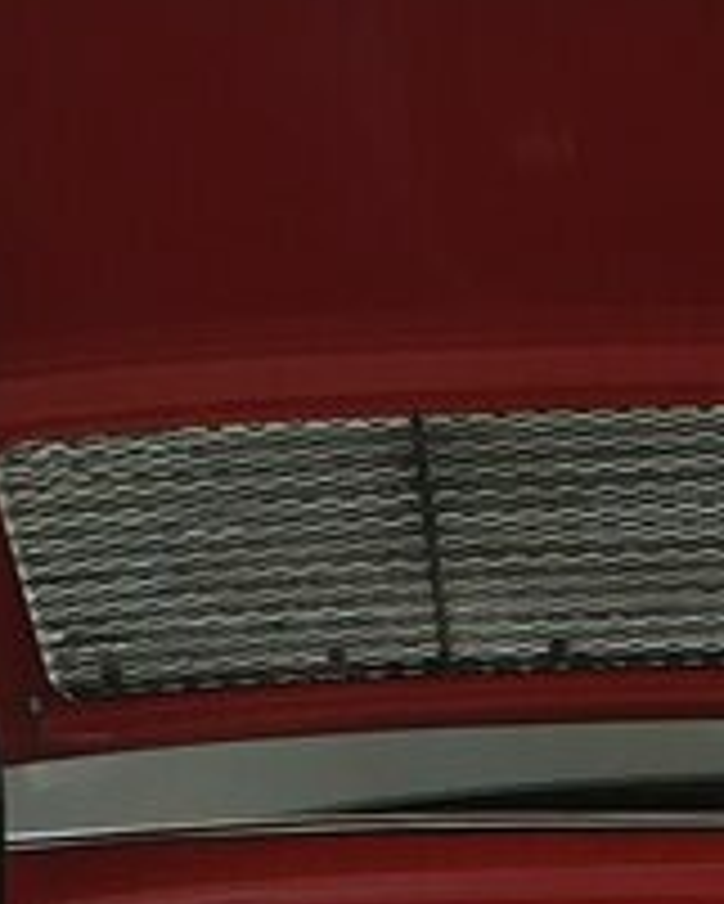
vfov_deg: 10.7
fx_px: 4523
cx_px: 733
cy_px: 1628
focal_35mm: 169
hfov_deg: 9.1
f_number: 2.2
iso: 32
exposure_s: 1/33
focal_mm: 4.15
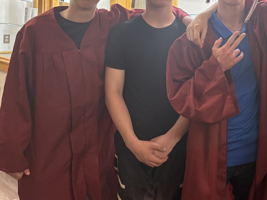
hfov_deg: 38.3
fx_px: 363
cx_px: 228
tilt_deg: -1.7
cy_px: 30
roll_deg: -2.2
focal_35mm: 47
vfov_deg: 29.9
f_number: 1.6
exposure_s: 1/60
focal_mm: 5.96
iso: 200
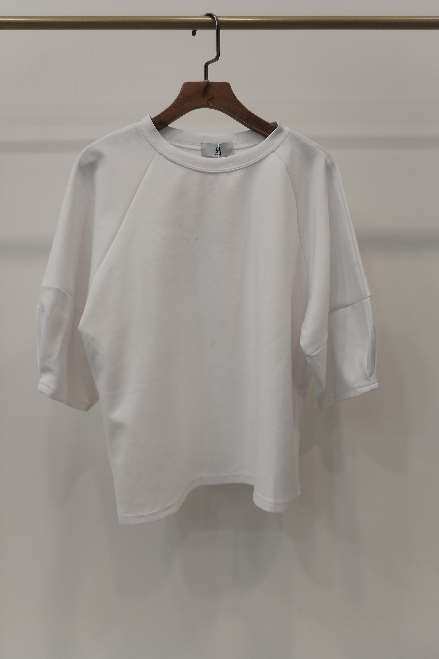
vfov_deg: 57.2
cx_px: 198
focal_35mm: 33
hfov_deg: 39.9
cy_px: 328
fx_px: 604
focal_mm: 4.75
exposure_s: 1/60
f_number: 1.8
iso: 167
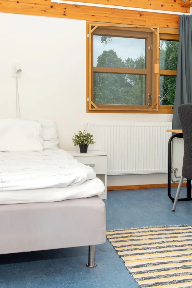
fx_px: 296
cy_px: 142
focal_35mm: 37
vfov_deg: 51.9
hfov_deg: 35.9
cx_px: 97
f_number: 9
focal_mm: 24
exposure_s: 1/200
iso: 400
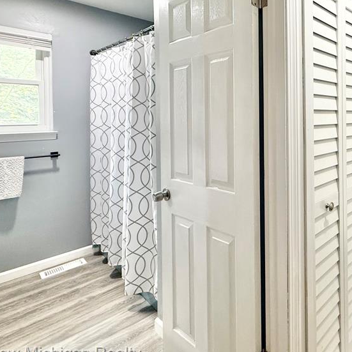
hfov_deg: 58.5
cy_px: 119
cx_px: 310
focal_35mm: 23
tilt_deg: +0.3
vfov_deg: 65.6
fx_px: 265
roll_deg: +0.4
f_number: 2.2
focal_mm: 2.22
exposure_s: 1/60
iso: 200
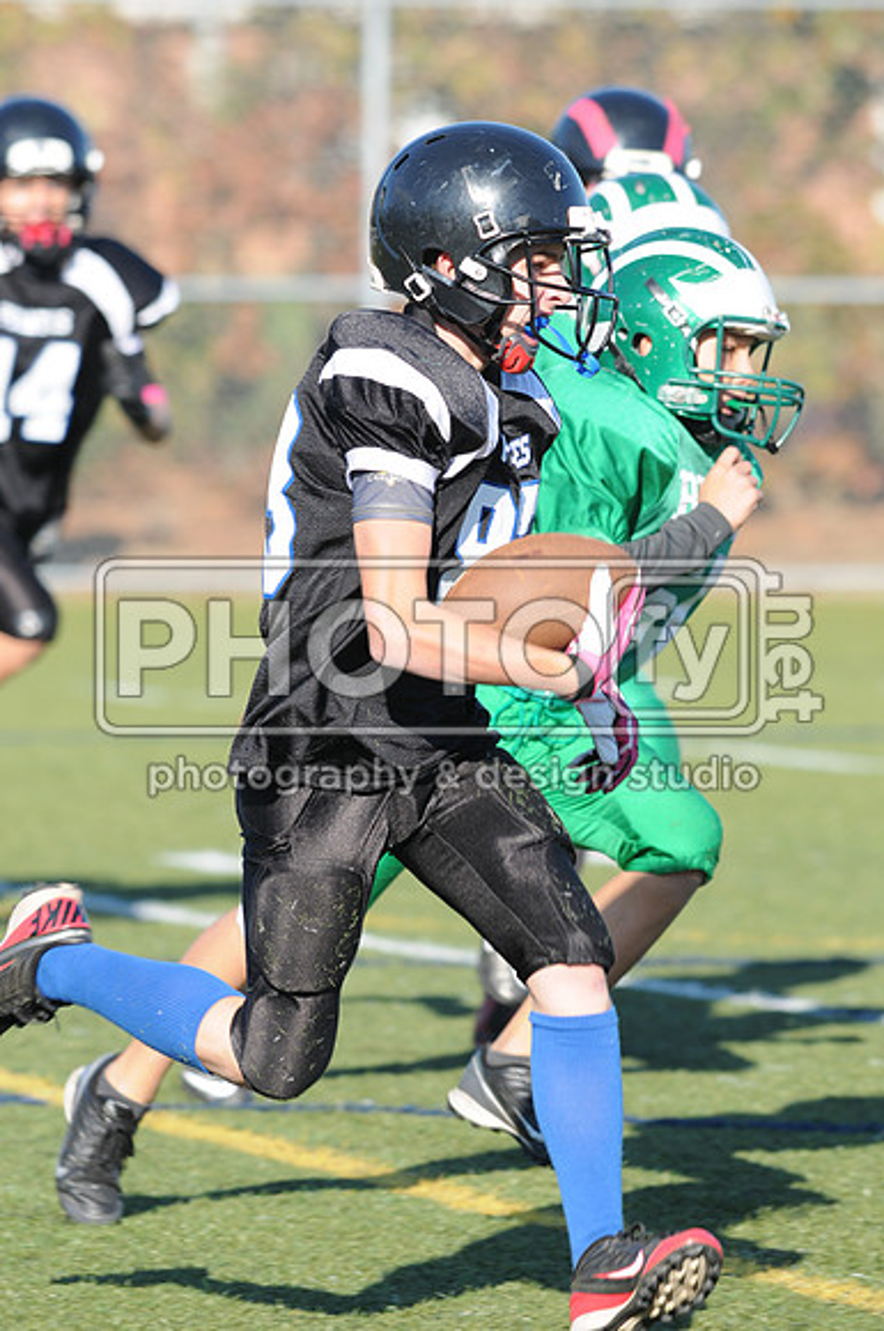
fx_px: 16623
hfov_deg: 3.0
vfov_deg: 4.6
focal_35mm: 450
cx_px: 442
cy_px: 666
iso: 200
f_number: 6.3
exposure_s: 1/500
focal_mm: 300
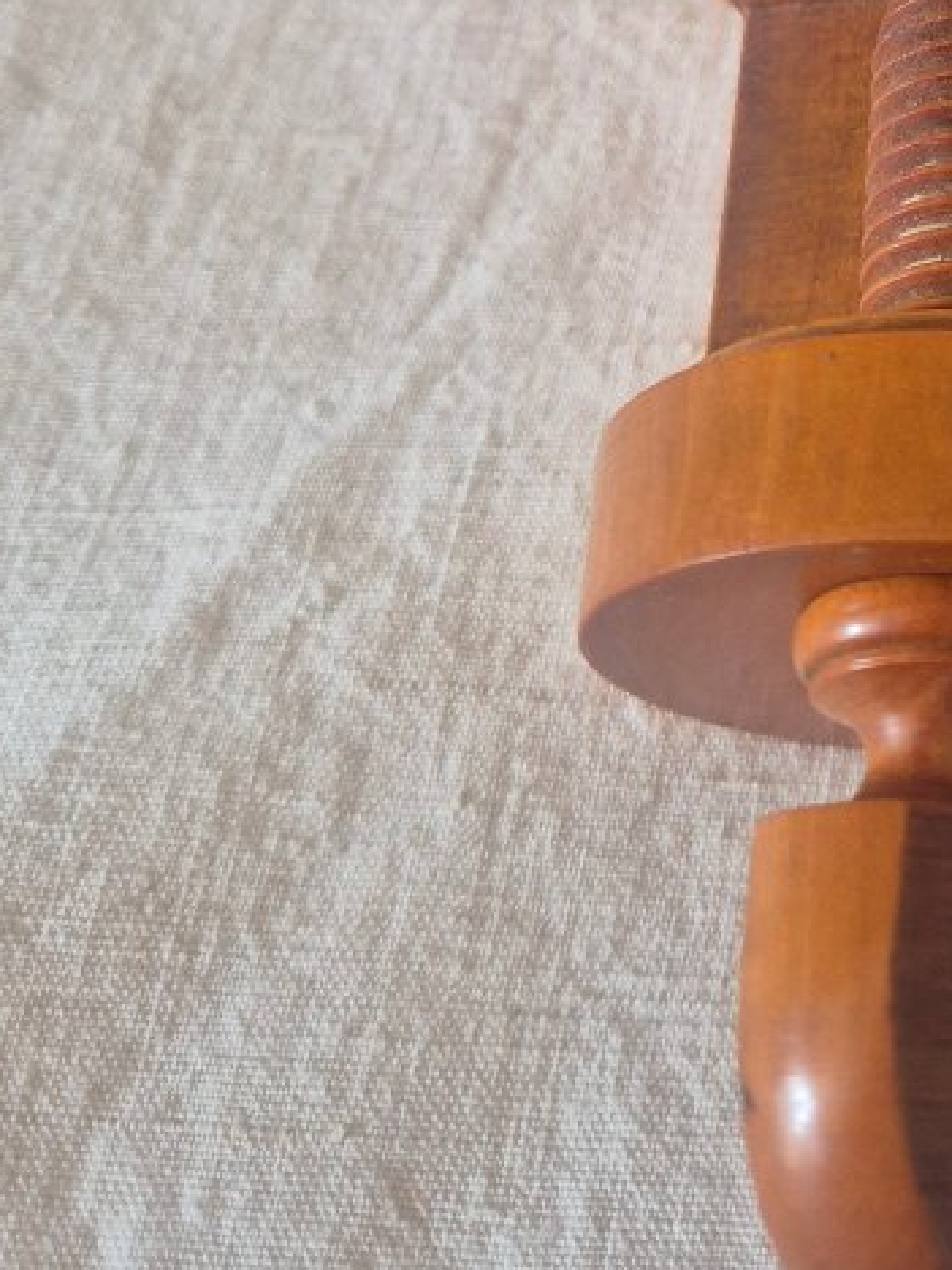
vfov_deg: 30.4
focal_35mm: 59
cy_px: -3
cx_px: 1142
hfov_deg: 22.8
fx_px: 2163
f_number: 1.8
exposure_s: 1/100
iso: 250
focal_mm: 5.4
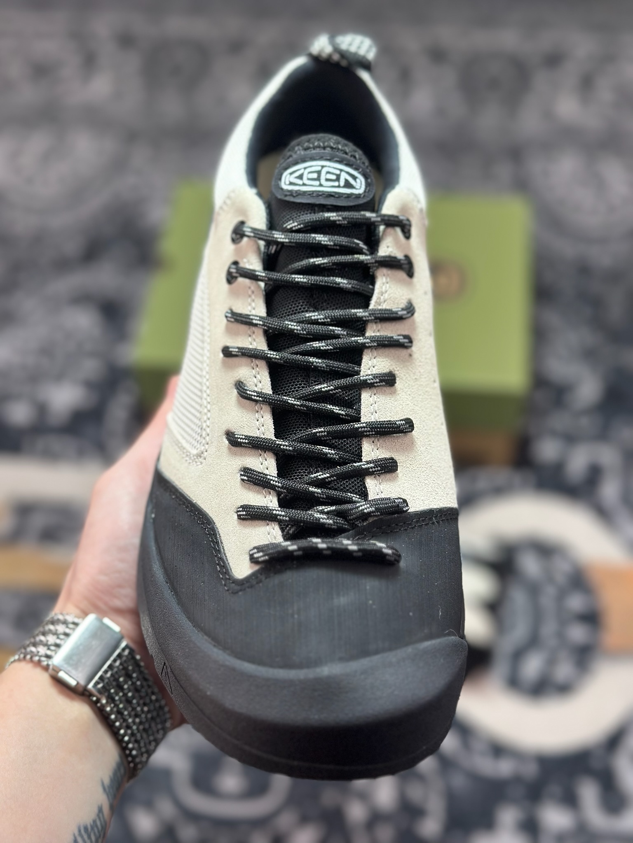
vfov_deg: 39.7
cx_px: 316
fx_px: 1170
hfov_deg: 30.3
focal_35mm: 48
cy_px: 422
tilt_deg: -54.3
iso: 80
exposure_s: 1/541
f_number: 1.78
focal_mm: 6.86
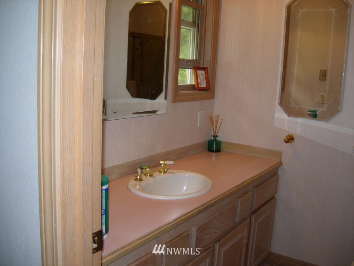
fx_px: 368
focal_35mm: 36
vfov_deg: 39.7
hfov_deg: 51.4
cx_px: 177
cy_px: 133
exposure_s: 1/45.2
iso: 50
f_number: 2.7
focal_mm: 7.5
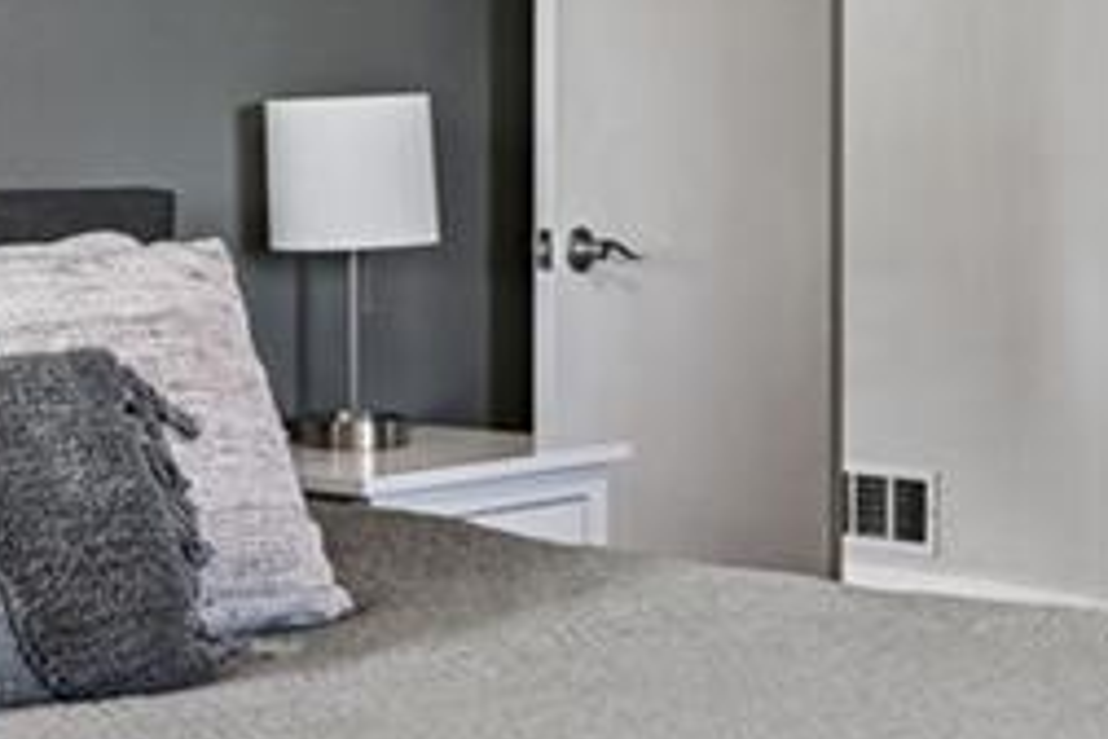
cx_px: 361
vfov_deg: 15.2
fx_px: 2739
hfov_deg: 22.8
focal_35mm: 89
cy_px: 70
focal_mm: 14
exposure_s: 1/15
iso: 320
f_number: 8
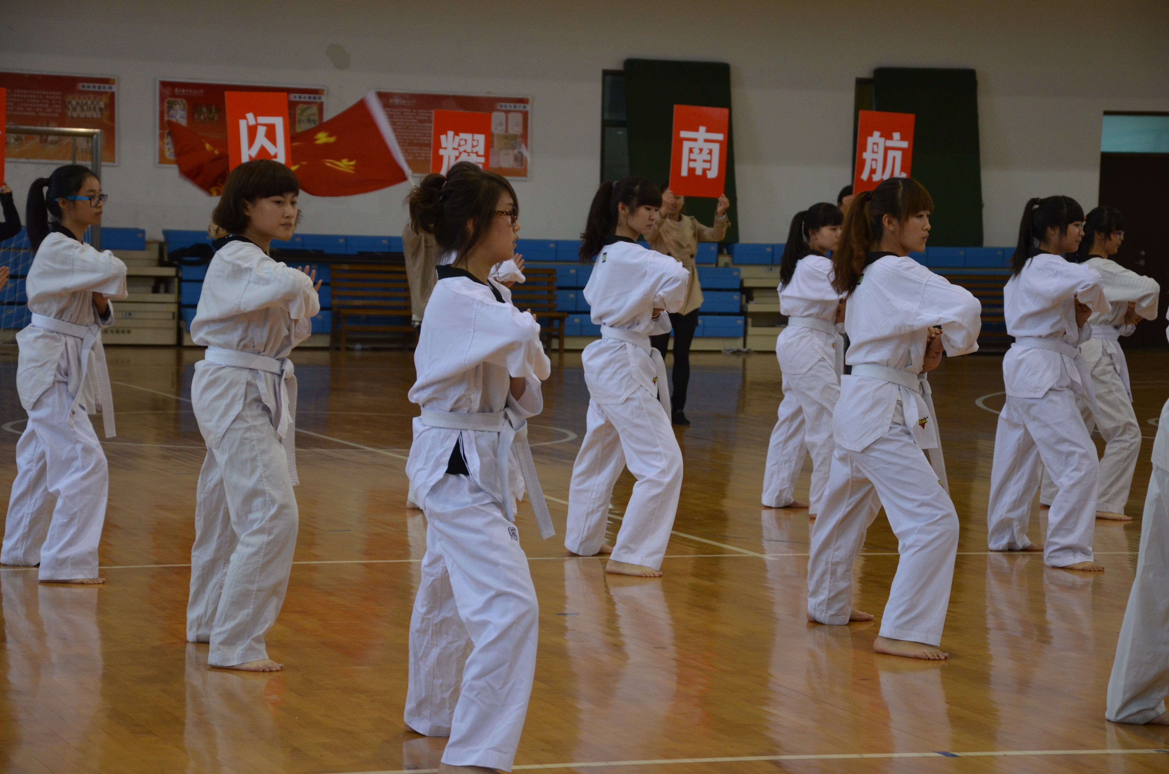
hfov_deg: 20.7
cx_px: 584
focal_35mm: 99
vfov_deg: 13.8
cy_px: 387
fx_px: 3208
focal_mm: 66
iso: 800
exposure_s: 1/60
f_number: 5.3
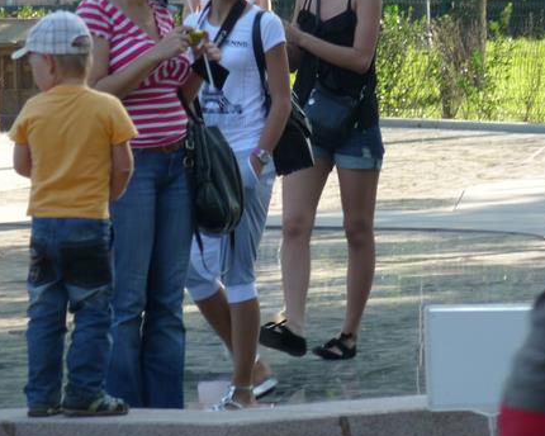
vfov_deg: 3.8
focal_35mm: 407
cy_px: 148
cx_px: 321
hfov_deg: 4.8
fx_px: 6565
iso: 100
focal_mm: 47
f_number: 4.9
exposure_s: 1/100
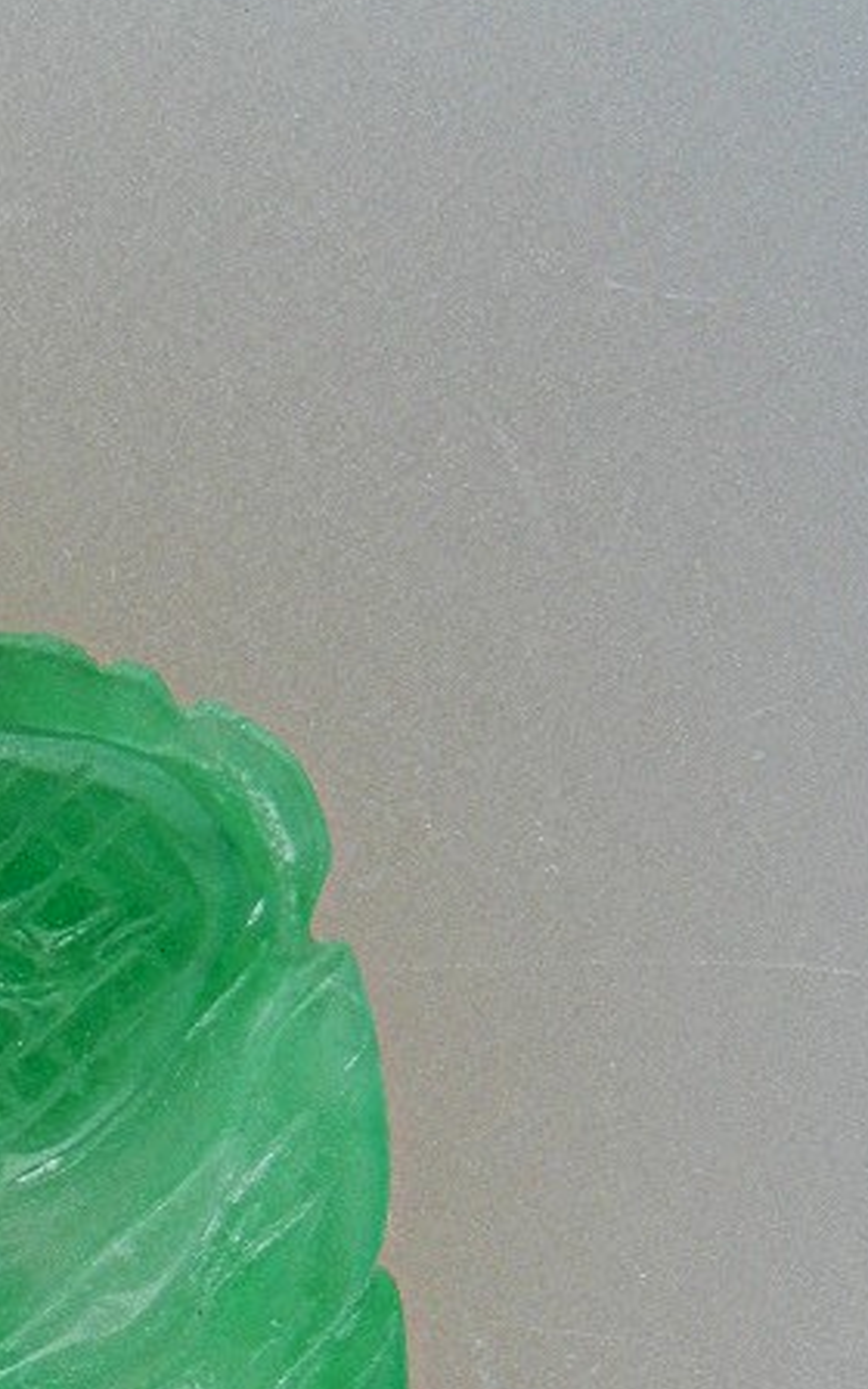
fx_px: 4126
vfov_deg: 18.6
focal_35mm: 109
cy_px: 1389
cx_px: -202
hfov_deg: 11.7
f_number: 3.8
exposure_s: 1/20.5
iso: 400
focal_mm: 8.1
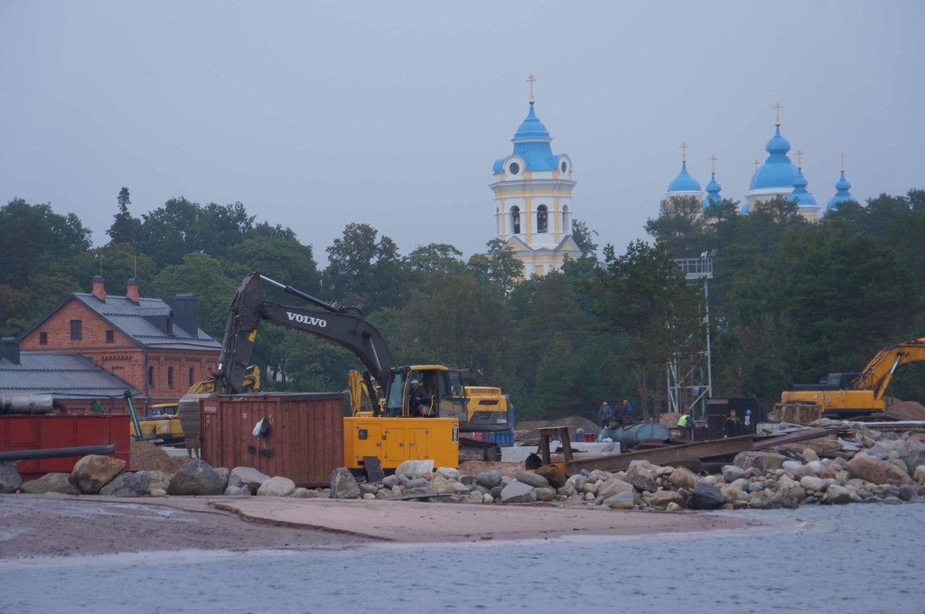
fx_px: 3618
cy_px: 307
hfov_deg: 14.6
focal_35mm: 141
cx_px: 462
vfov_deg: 9.7
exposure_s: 1/160
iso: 200
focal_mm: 94
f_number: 5.6
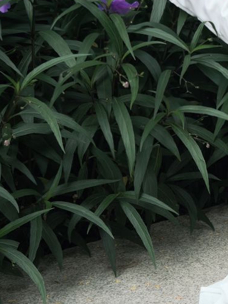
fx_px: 974
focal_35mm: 111
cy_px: 158
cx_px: 372
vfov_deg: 17.7
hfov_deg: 12.5
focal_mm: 8.67
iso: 50
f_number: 1.8
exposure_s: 1/132
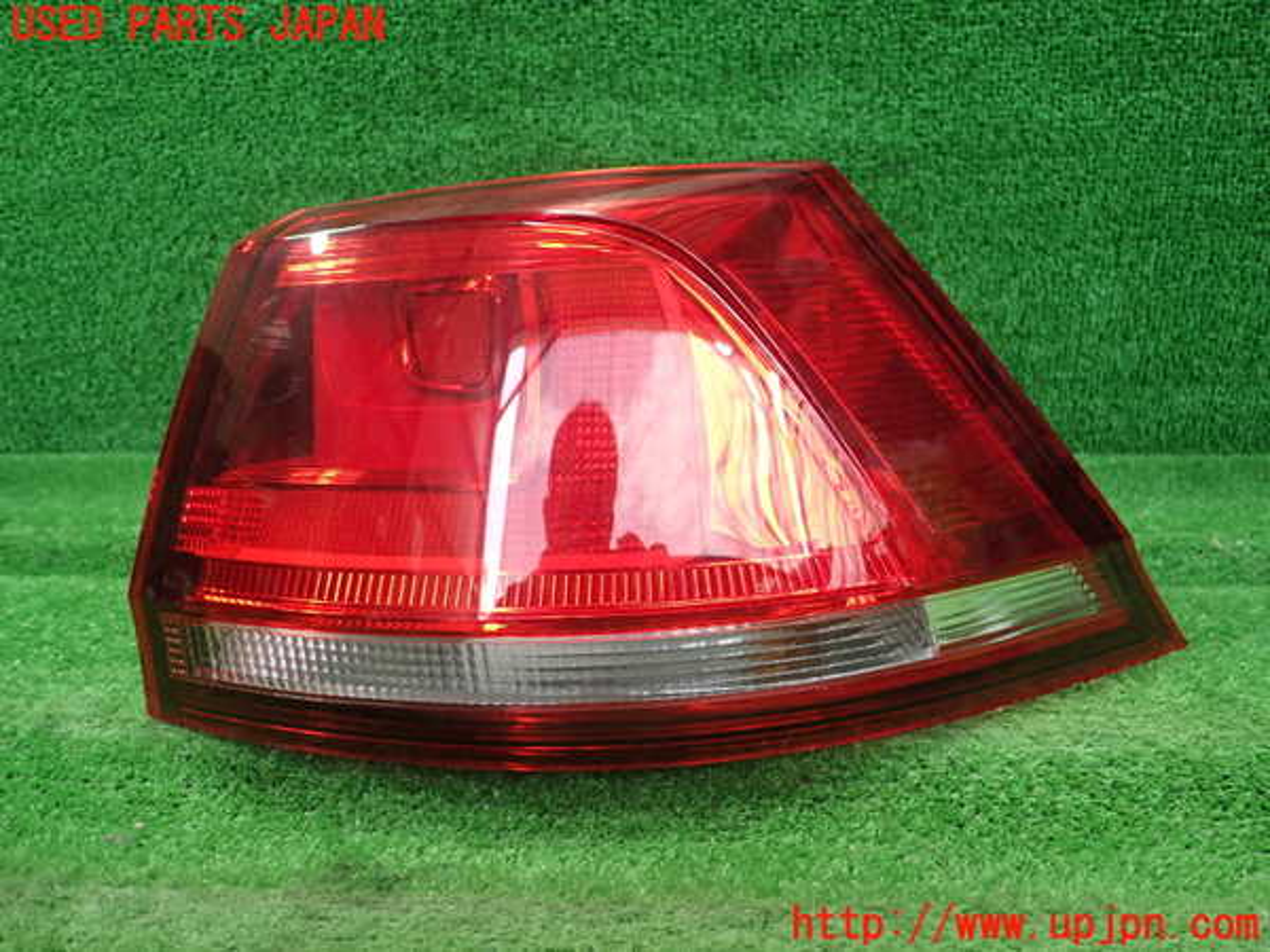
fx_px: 1101
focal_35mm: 30
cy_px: 476
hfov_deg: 60.0
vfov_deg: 46.8
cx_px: 635
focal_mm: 5.5
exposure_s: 1/125
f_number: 2.3
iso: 320
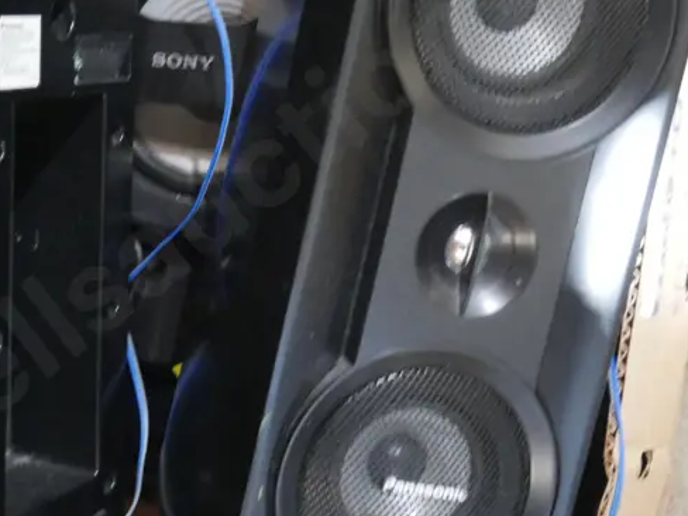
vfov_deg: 17.6
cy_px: 209
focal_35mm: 84
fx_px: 1670
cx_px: 219
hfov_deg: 23.2
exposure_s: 1/15
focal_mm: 20
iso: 3200
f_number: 4.5
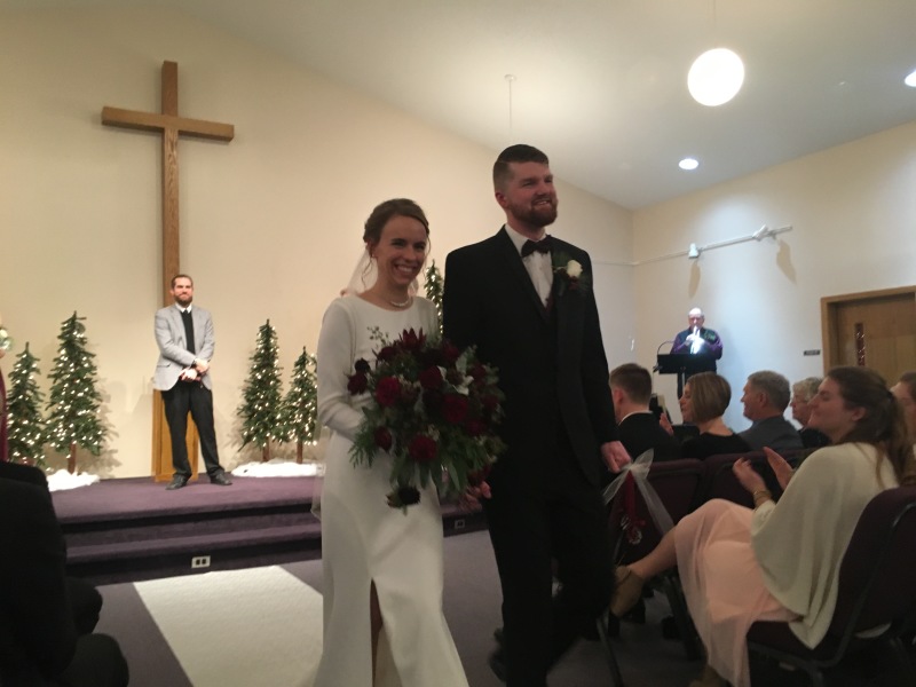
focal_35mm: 29
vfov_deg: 48.2
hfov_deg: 61.7
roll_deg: +2.4
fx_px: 767
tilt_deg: +3.7
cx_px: 458
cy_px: 344
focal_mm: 4.15
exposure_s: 1/24
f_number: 2.2
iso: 200
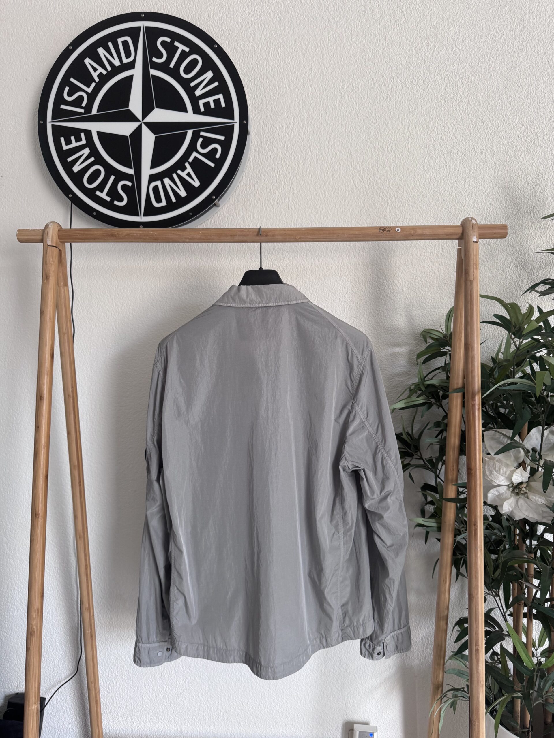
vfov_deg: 71.6
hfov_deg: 56.8
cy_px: 369
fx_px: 512
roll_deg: -0.4
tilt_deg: -3.6
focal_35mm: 24
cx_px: 277
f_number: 1.78
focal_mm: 6.76
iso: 160
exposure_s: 1/100
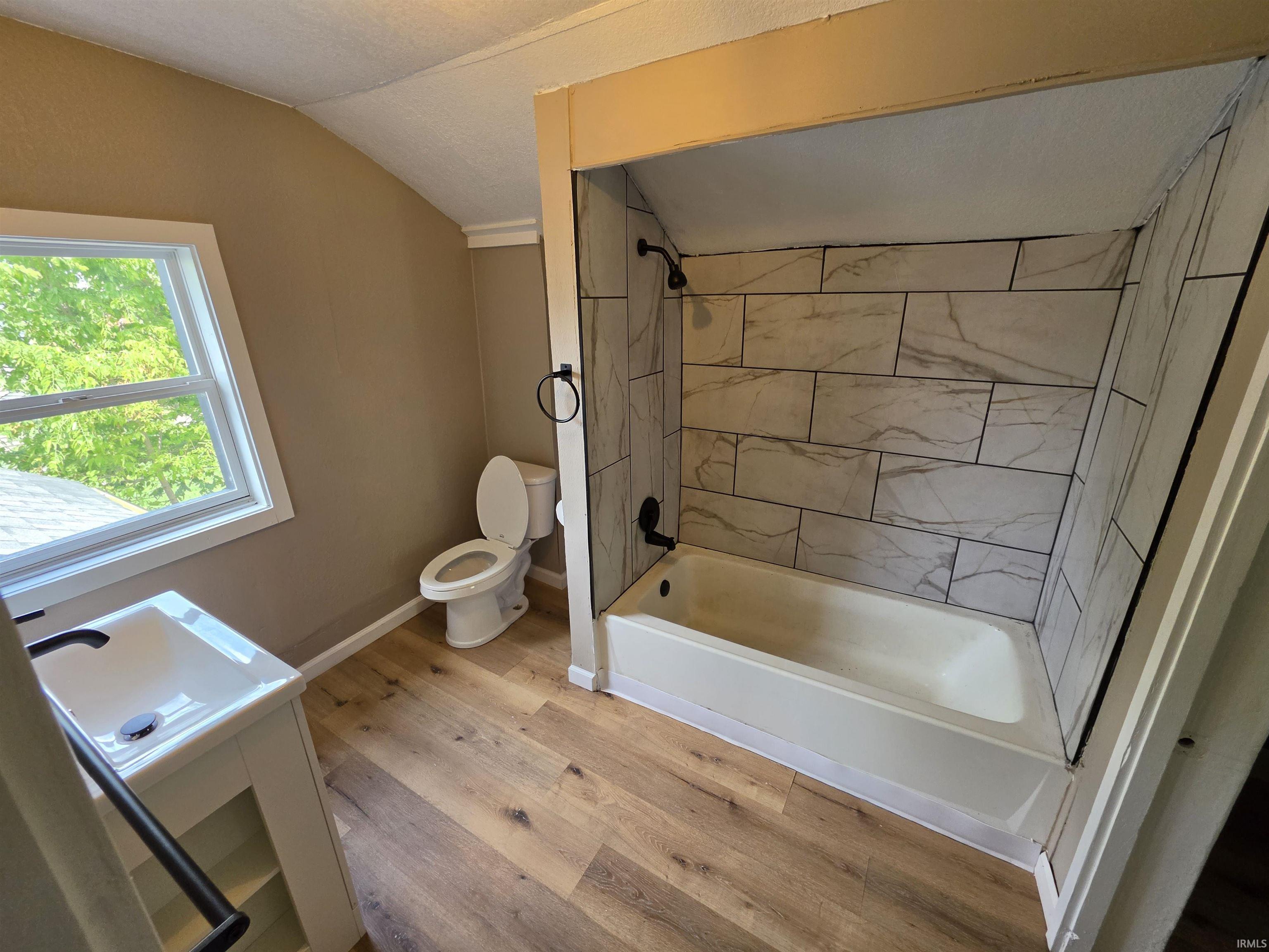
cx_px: 634
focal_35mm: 13
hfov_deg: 106.2
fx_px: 477
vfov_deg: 89.9
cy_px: 476
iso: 100
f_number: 1.9
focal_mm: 2.2
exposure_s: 1/120
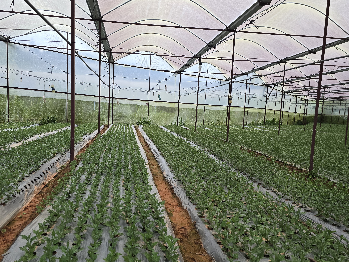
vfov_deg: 51.3
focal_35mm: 27
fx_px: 272
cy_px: 138
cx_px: 147
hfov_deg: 64.9
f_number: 1.7
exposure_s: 1/120
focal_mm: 6.3
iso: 160
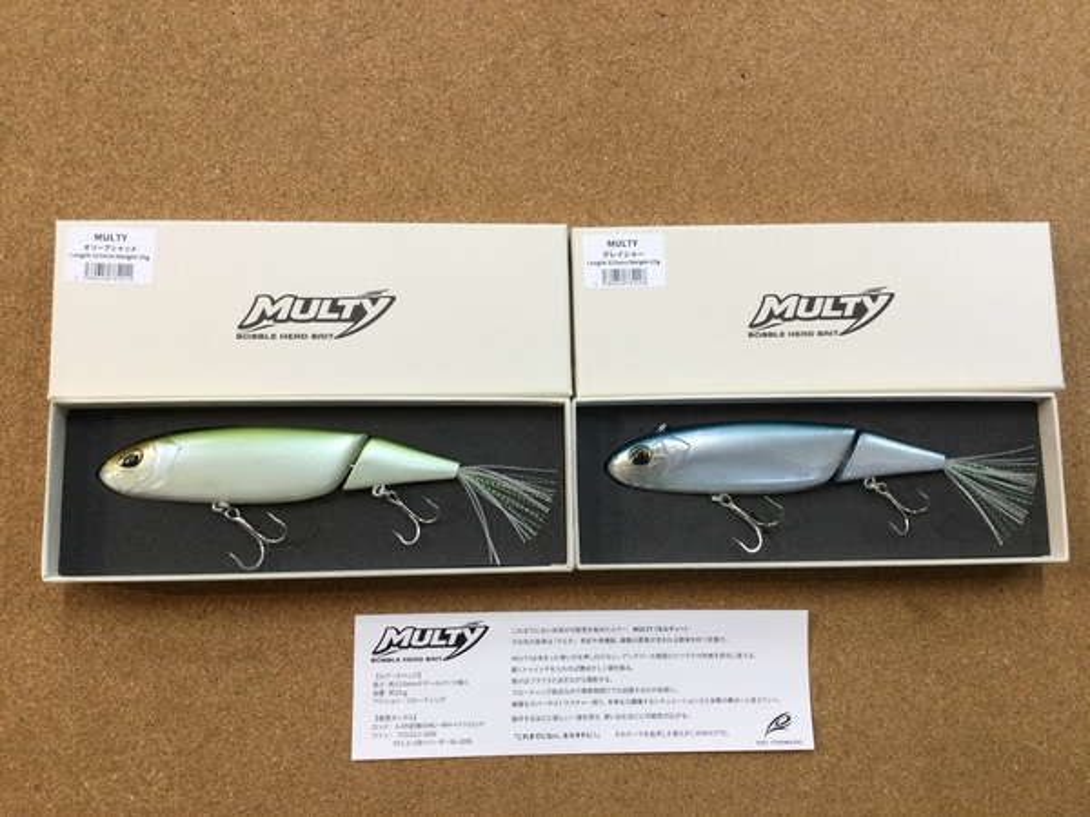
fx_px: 976
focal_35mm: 31
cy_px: 408
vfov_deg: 45.4
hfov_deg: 58.4
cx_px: 545
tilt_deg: -82.9
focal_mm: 3.3
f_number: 2.4
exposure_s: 1/30
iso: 40
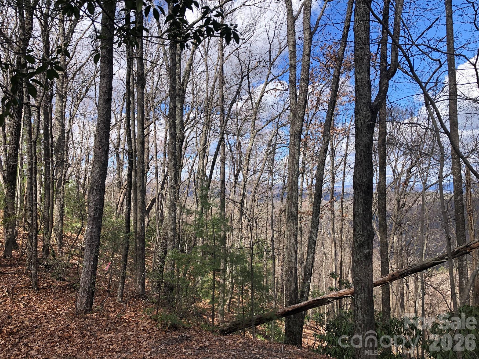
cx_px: 240
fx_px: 387
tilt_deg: +2.5
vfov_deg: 49.7
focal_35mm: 28
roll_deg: +1.7
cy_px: 180
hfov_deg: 63.4
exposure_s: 1/889
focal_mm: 3.99
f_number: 1.8
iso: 20
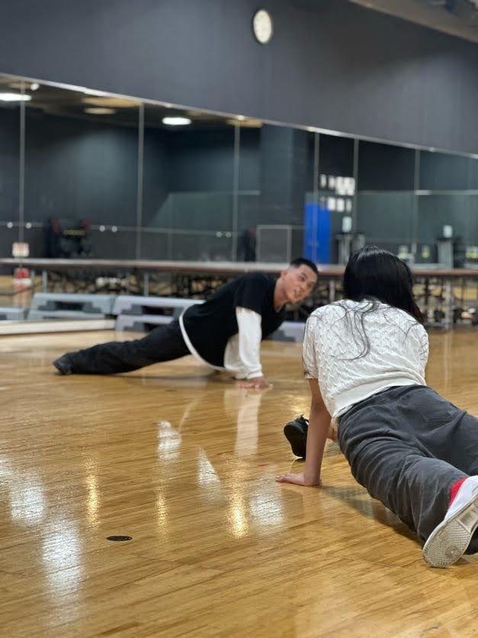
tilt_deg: -2.3
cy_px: 319
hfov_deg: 19.1
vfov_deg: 25.3
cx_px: 239
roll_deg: -1.8
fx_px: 1418
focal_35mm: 77
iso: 200
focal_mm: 9
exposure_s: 1/33
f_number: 2.8
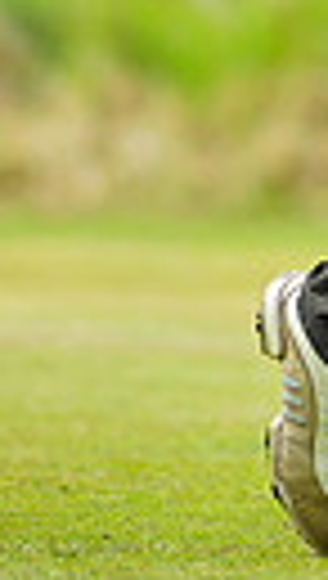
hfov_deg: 1.1
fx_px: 16823
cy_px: -360
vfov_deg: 2.0
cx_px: 452
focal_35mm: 1093
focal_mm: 300
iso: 800
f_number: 4.5
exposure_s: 1/4000
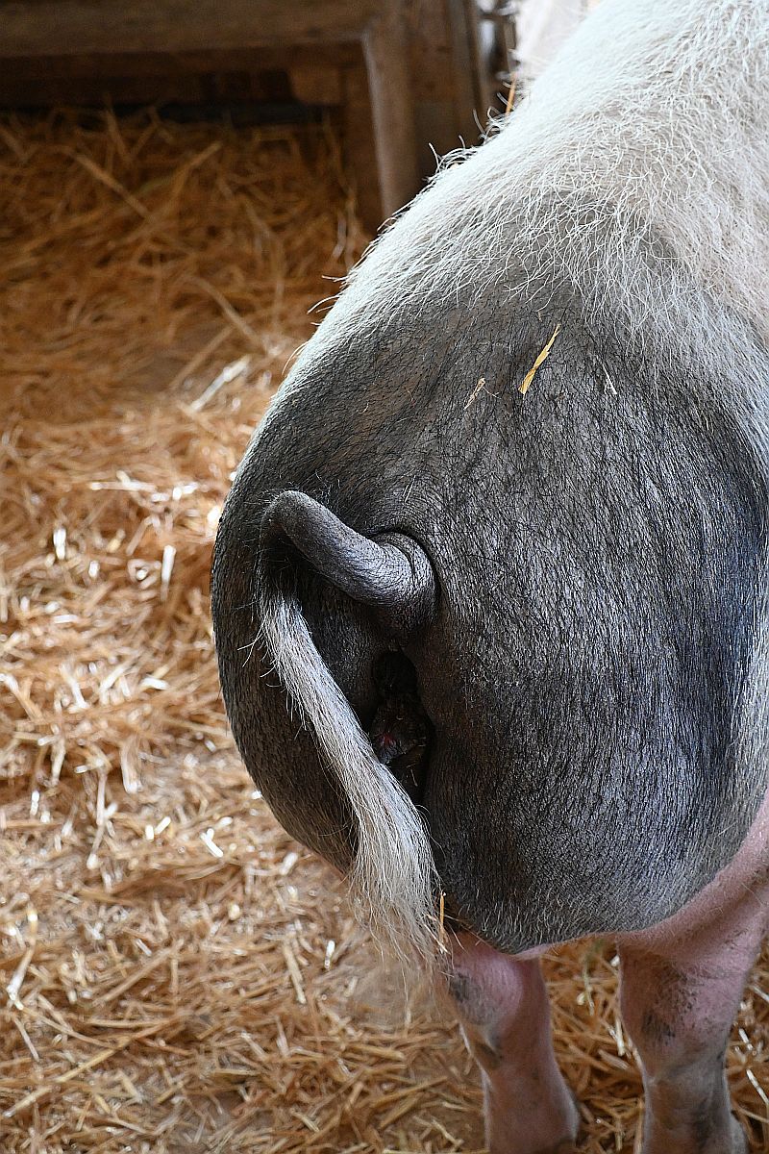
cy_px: 577
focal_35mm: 75
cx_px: 384
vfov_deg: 27.0
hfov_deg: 18.2
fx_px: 2403
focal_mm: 50
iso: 3200
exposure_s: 1/125
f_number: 4.5
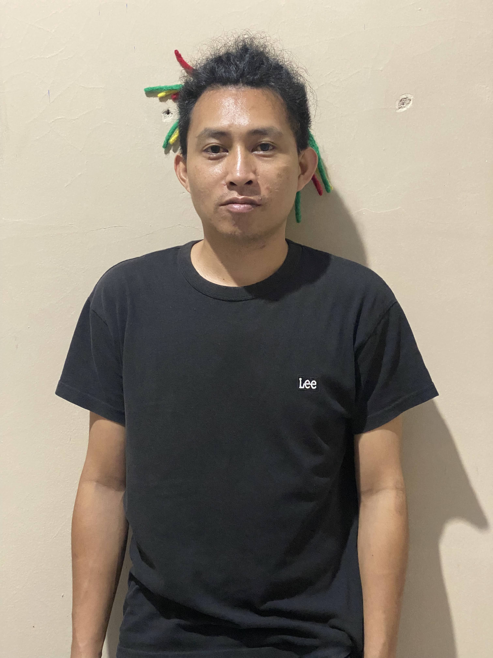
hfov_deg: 28.0
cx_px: 246
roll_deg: +0.7
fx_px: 987
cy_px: 329
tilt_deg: +0.2
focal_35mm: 52
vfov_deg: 36.8
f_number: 2
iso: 640
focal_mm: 6
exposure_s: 1/25
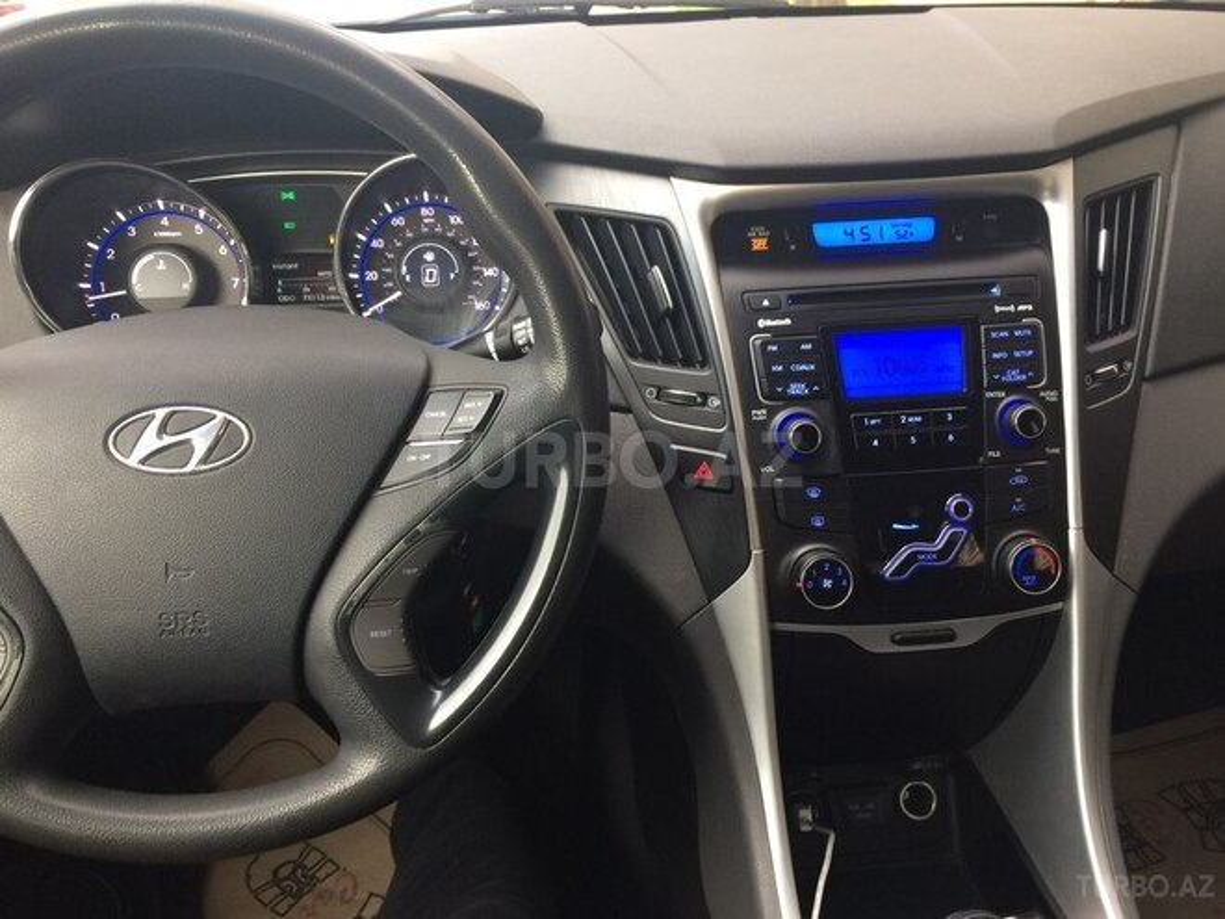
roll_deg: +0.0
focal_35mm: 29
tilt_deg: -28.1
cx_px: 612
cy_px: 460
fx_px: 1026
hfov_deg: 61.7
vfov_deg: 48.2
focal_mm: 4.15
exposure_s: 1/33
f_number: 2.2
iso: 100
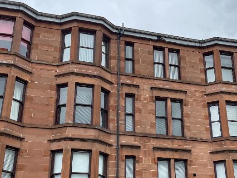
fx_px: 349
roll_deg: +2.3
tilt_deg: +24.8
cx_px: 153
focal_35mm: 51
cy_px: 133
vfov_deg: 28.2
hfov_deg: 37.2
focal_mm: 4.2
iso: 50
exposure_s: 1/1916
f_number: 1.6
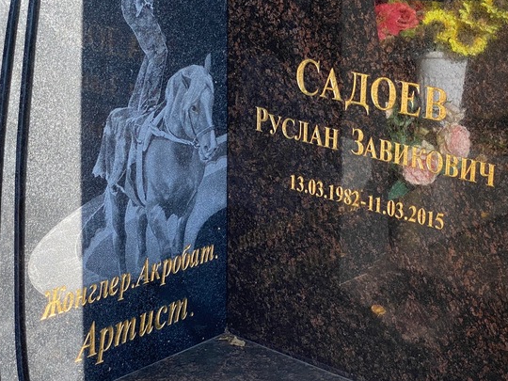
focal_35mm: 77
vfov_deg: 19.1
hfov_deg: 25.2
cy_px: 234
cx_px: 331
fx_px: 1130
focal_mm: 6
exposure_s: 1/274
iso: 20
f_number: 2
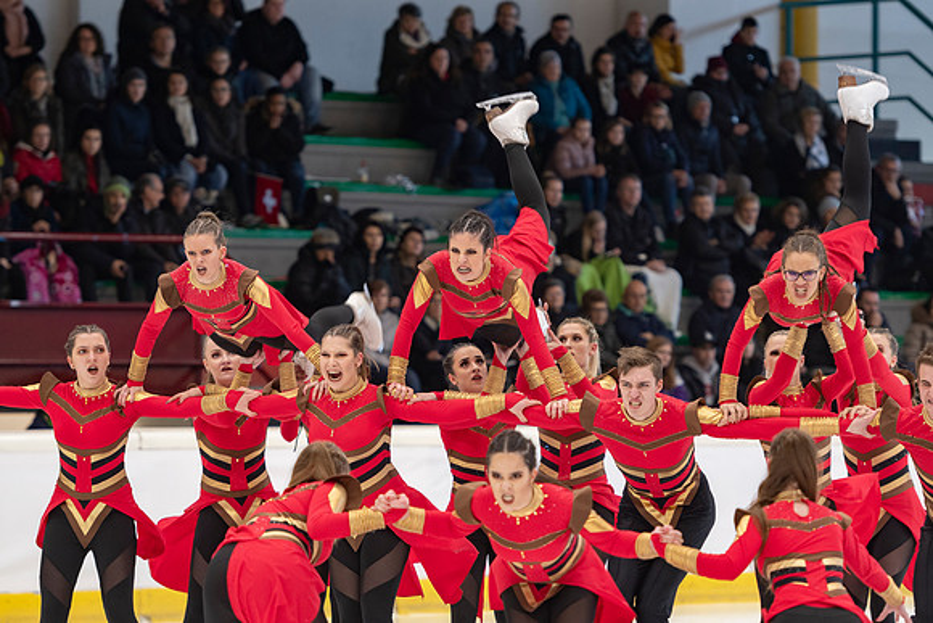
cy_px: 312
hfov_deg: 9.5
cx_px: 466
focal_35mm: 218
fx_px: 5638
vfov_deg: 6.3
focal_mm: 145
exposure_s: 1/200
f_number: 3.2
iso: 800
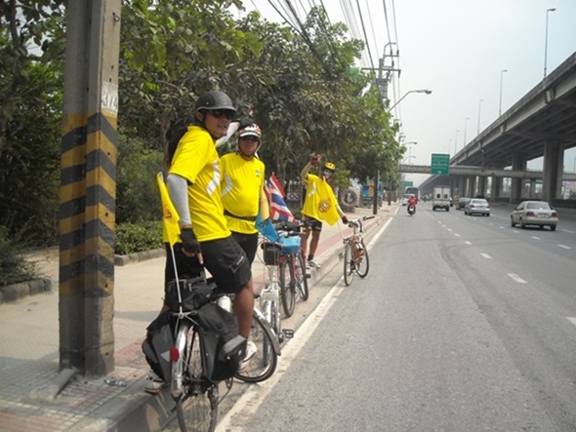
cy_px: 216
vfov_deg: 40.7
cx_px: 288
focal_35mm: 35
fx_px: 583
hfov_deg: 52.6
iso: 64
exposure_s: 1/192
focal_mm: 5.7
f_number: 5.6
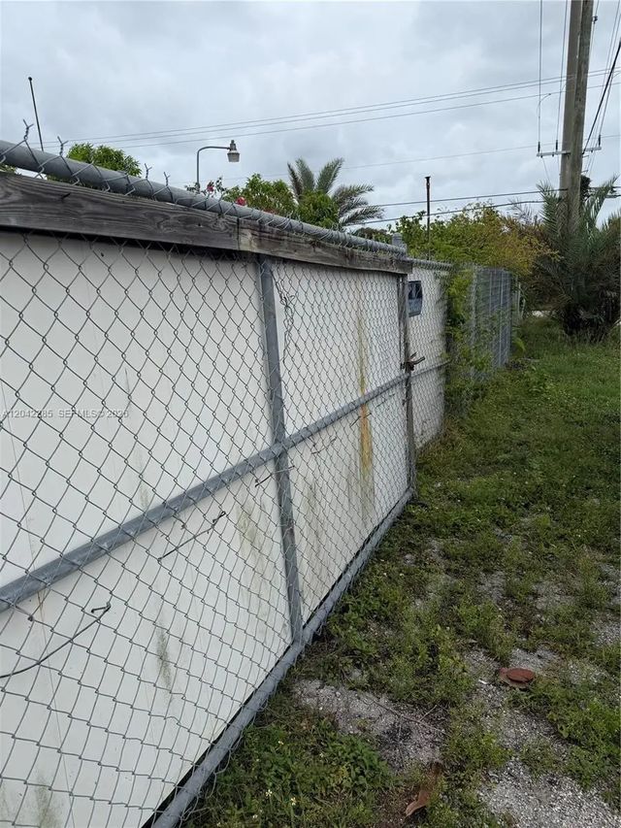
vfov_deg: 71.6
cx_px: 310
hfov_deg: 56.8
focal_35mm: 24
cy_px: 414
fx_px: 574
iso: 80
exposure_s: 1/6711
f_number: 1.78
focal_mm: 6.76
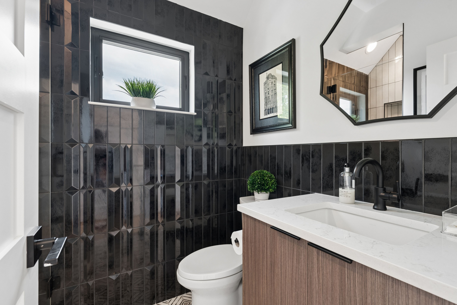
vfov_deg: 73.8
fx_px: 203
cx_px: 228
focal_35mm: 16
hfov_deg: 96.7
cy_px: 152
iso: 640
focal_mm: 16
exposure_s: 1/20
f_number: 8
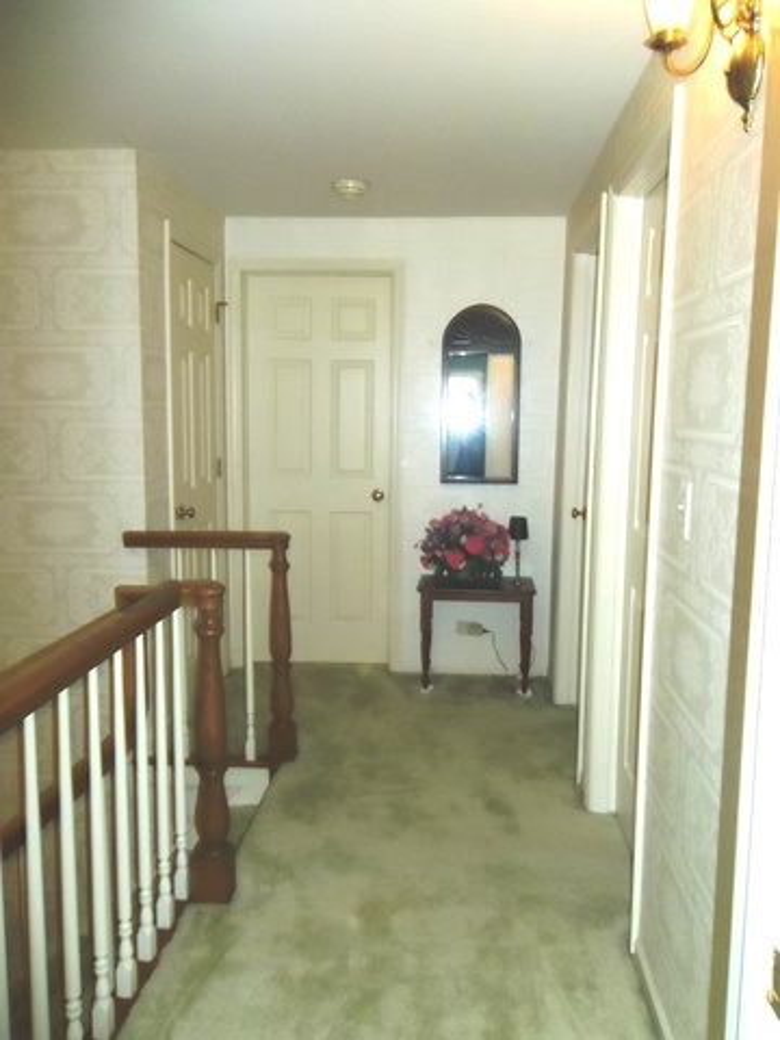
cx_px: 390
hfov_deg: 51.4
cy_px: 520
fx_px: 811
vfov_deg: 65.3
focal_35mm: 27
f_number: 3.5
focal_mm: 4.9
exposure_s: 1/30
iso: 320
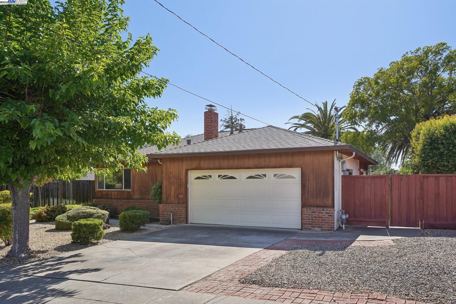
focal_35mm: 28
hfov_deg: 65.5
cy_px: 152
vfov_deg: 46.4
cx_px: 228
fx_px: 355
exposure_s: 1/750
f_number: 8
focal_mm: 28
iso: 400
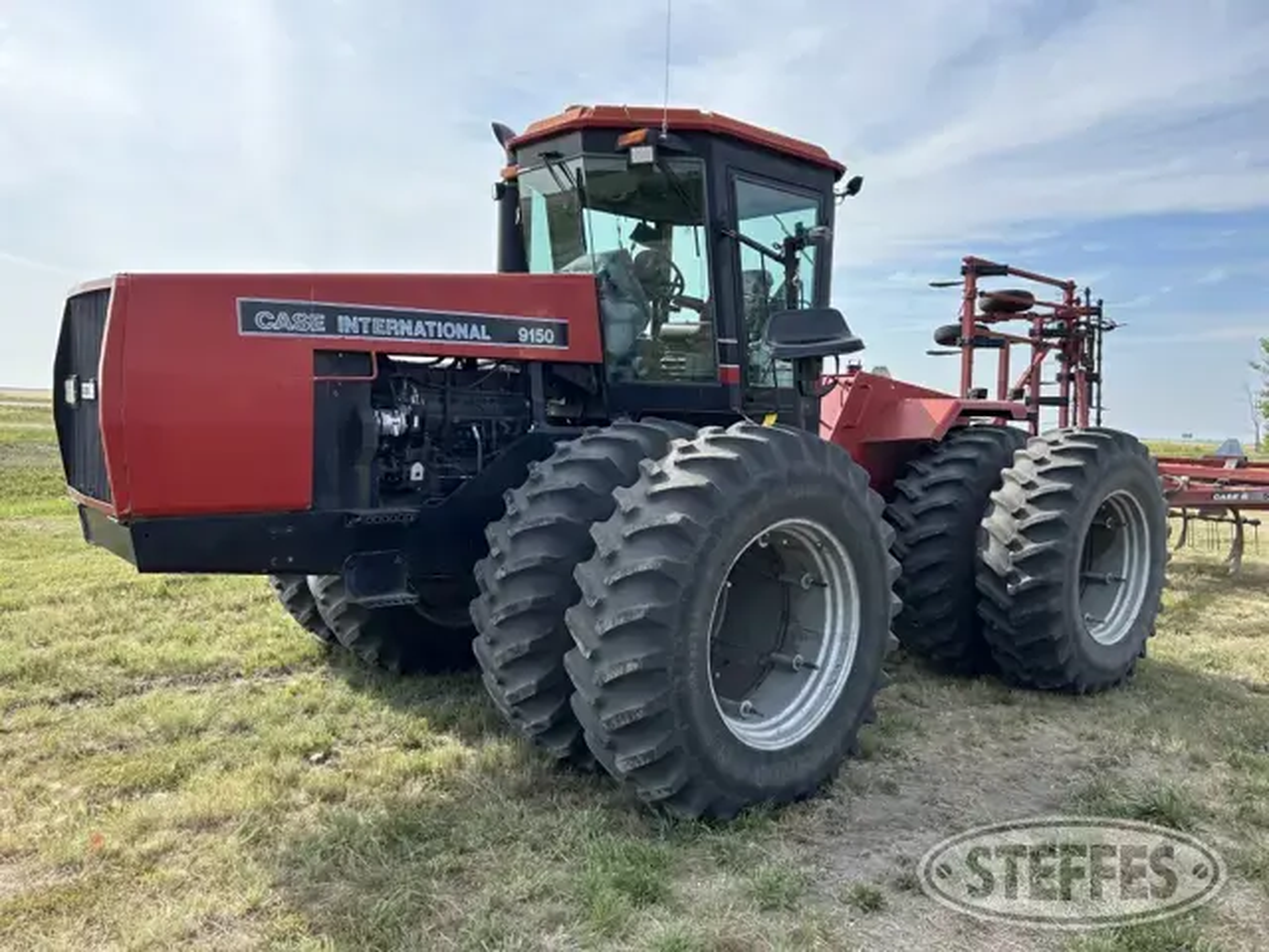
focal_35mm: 26
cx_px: 634
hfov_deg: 67.3
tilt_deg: -5.1
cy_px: 476
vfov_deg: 53.1
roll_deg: -1.8
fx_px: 953
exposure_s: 1/2083
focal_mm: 5.7
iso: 50
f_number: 1.5
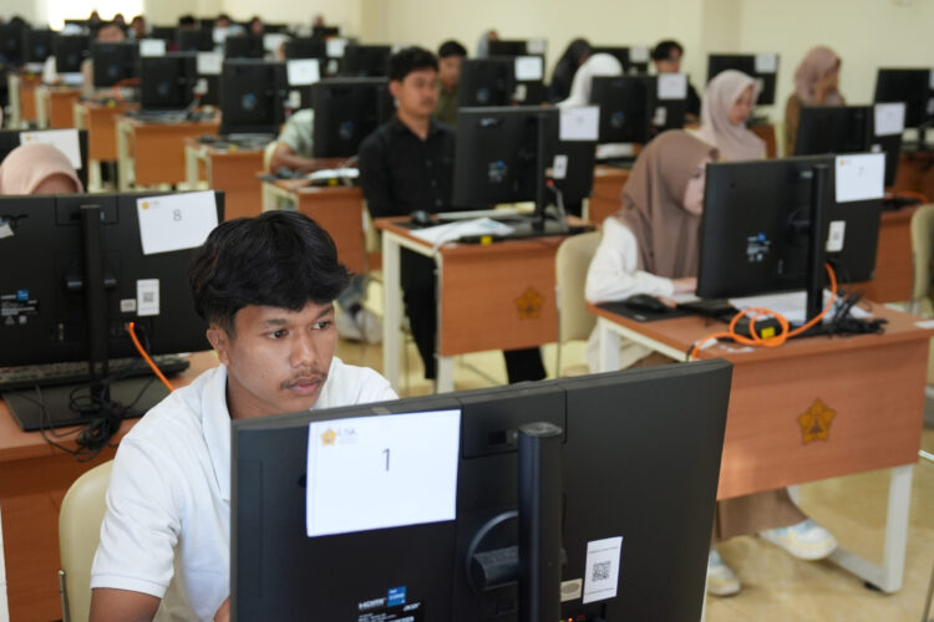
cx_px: 467
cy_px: 311
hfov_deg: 40.3
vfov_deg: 27.5
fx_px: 1271
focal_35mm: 49
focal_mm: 33
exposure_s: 1/50
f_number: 2.8
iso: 640
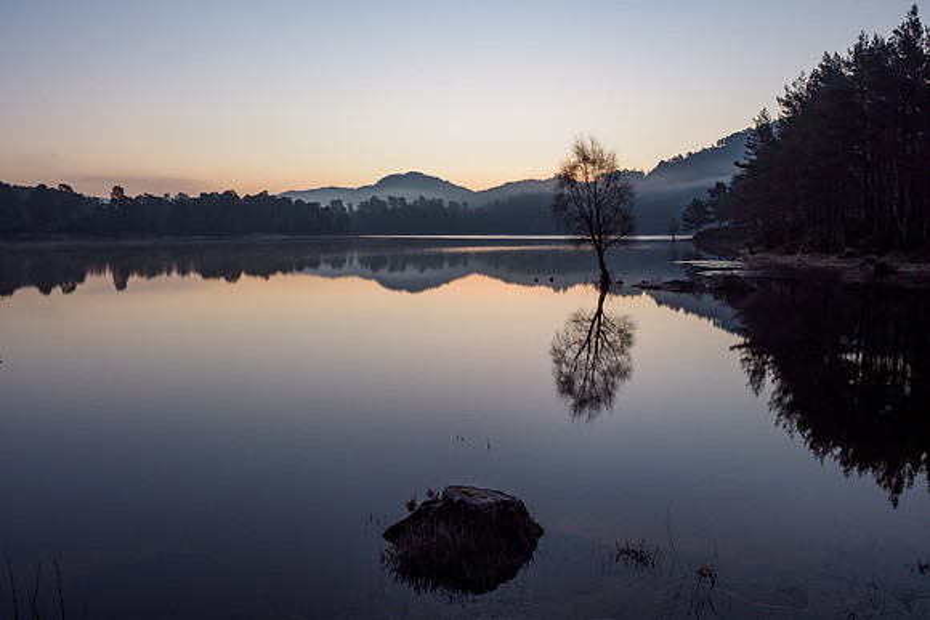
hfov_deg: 71.6
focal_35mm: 25
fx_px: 645
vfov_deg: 51.2
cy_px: 271
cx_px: 465
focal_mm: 12
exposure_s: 1/30
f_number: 7.1
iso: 200
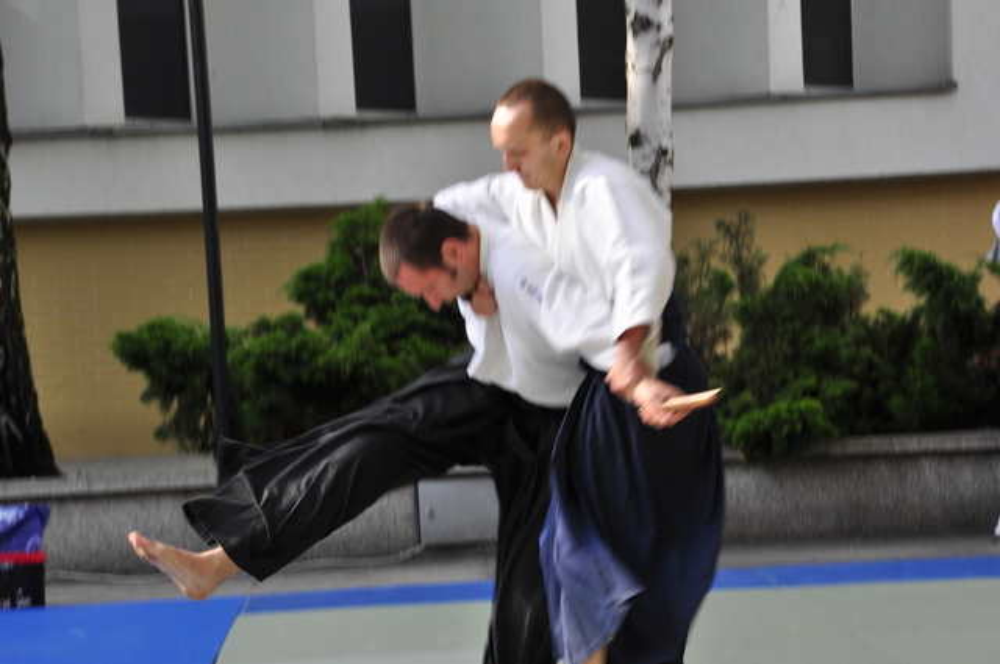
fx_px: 3745
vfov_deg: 10.1
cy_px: 332
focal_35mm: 135
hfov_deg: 15.2
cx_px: 500
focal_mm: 90
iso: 250
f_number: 13
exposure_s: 1/100
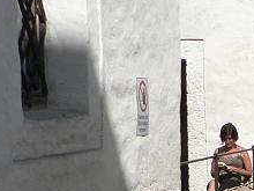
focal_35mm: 131
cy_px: 274
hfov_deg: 13.9
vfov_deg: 10.9
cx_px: 409
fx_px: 961
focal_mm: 6
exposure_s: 1/640
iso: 80
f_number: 5.6
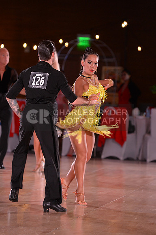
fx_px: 1304
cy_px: 118
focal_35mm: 200
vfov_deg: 10.3
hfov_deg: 6.8
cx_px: 78
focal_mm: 200
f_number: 5.6
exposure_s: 1/250
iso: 3200
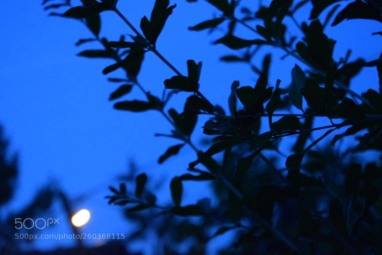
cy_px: 128
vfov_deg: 16.6
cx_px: 191
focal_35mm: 82
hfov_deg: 24.6
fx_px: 875
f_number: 5.6
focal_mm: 55
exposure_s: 1/13
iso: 6400
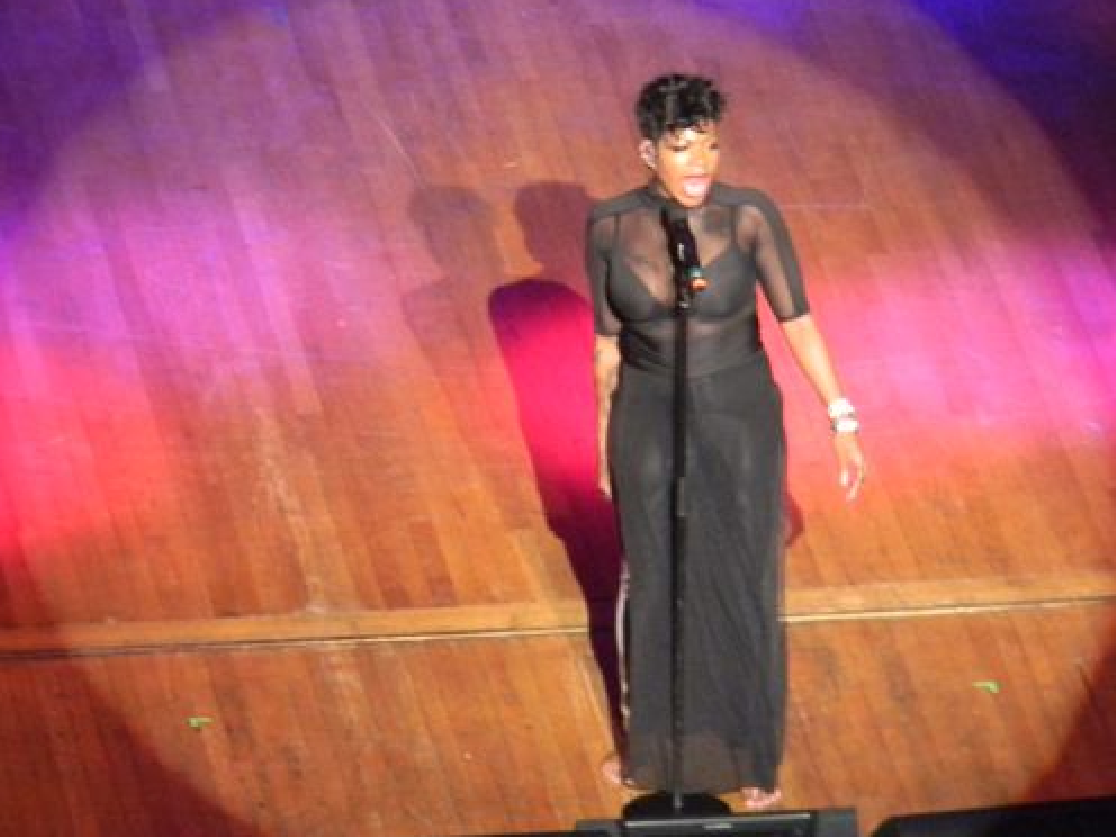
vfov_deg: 2.8
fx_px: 17216
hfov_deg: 3.7
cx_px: 648
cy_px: 441
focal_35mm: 534
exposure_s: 1/60
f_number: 5.4
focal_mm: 75
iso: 800
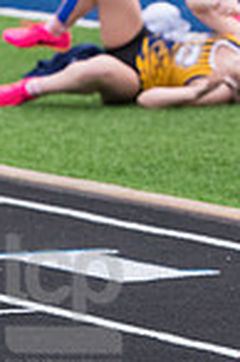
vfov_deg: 2.8
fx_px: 7427
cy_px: 32
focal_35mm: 741
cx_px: 335
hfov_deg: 1.8
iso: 1250
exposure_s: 1/2000
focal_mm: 160
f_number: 5
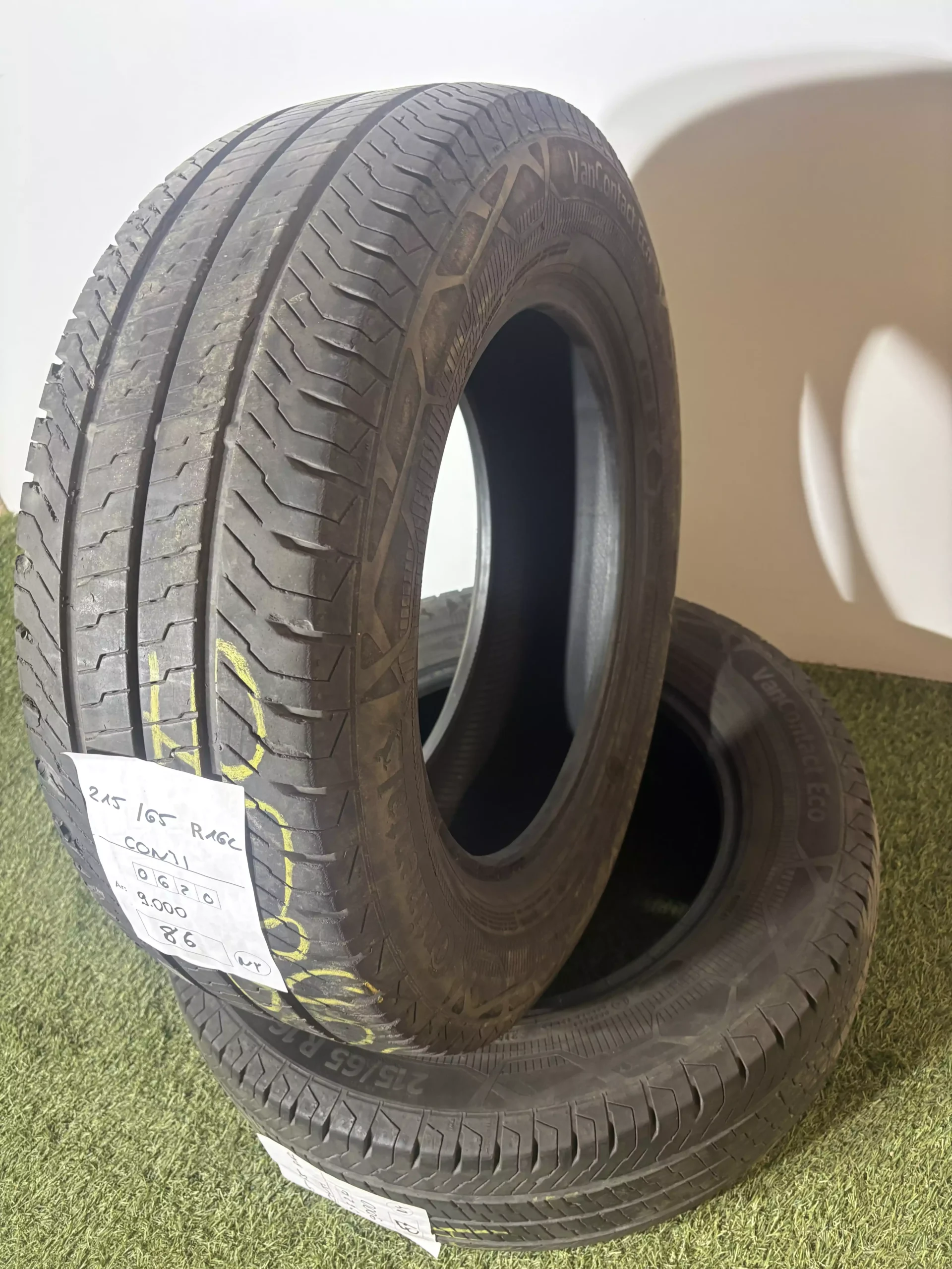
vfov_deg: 67.3
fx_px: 953
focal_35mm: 26
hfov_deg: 53.1
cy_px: 634
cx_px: 476
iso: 250
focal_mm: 5.96
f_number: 1.6
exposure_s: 1/50
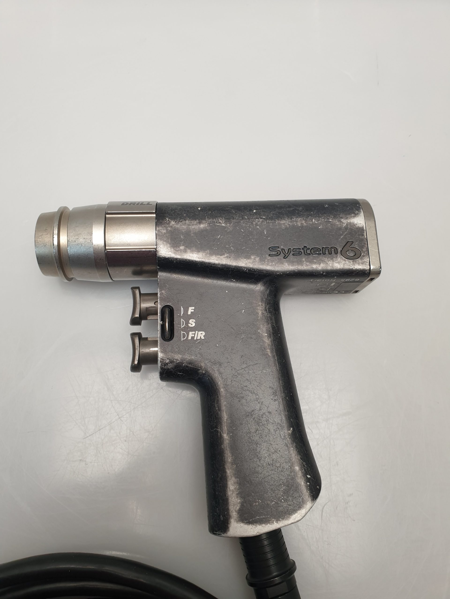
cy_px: 300
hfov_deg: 53.1
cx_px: 225
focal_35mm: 26
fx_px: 451
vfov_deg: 67.3
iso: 64
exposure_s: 1/50
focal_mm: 4.3
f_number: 2.4
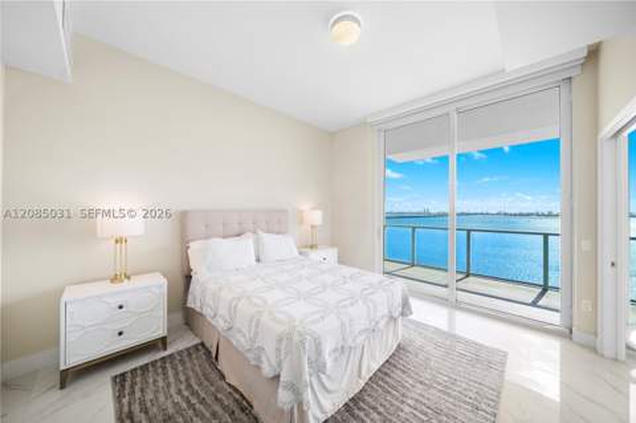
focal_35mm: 12
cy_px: 212
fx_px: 212
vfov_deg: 89.9
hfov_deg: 112.7
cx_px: 318
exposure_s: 1/200
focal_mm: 12
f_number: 8
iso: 200
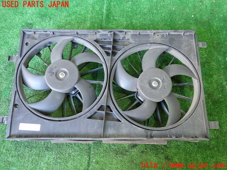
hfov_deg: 60.0
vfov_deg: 46.8
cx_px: 114
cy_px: 85
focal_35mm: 30
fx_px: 197
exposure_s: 1/30
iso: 400
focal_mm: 5.4
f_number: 2.3
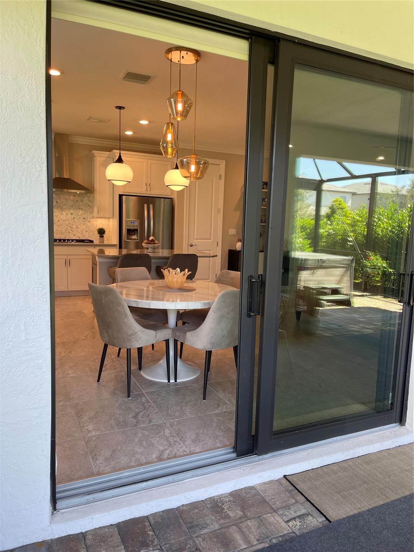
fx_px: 415
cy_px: 276
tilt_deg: -6.9
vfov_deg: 67.3
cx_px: 207
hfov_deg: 53.1
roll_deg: -1.6
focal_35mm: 26
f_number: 1.6
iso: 64
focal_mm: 5.1
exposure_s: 1/120
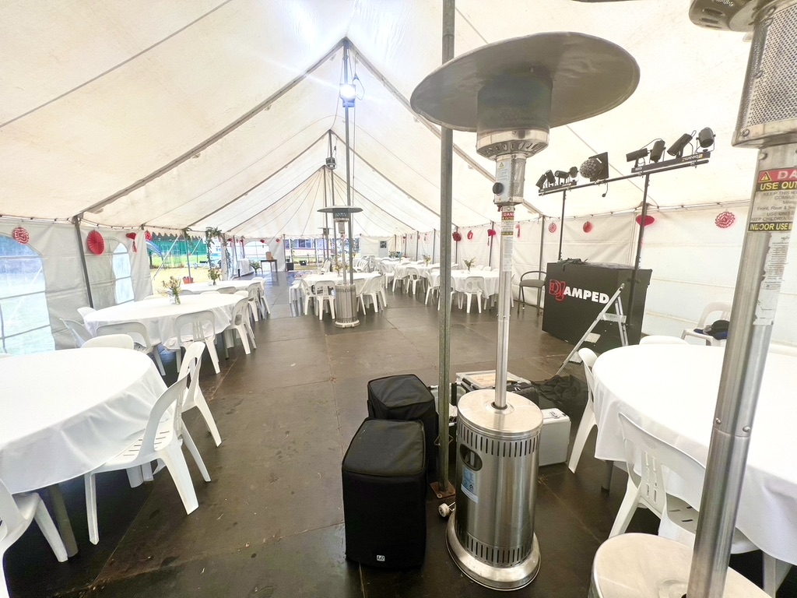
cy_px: 299
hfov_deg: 106.2
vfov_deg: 89.9
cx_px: 398
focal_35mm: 13
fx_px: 299
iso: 50
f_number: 1.8
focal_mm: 1.57
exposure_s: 1/100
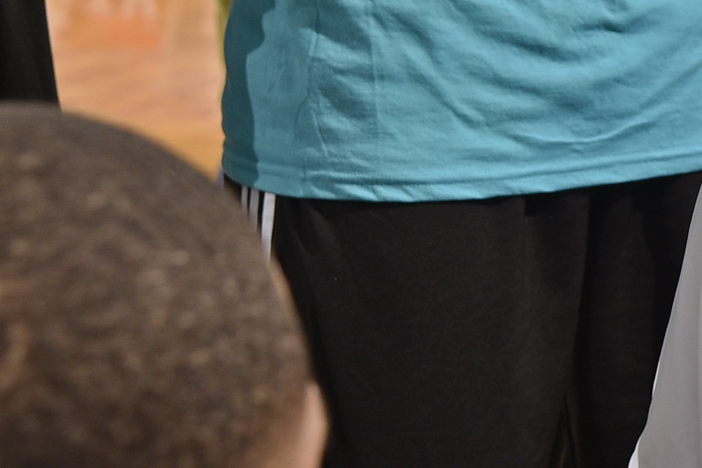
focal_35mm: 206
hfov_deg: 9.6
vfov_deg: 6.7
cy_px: 298
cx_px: 1175
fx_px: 4017
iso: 200
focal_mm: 58
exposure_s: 1/125
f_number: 5
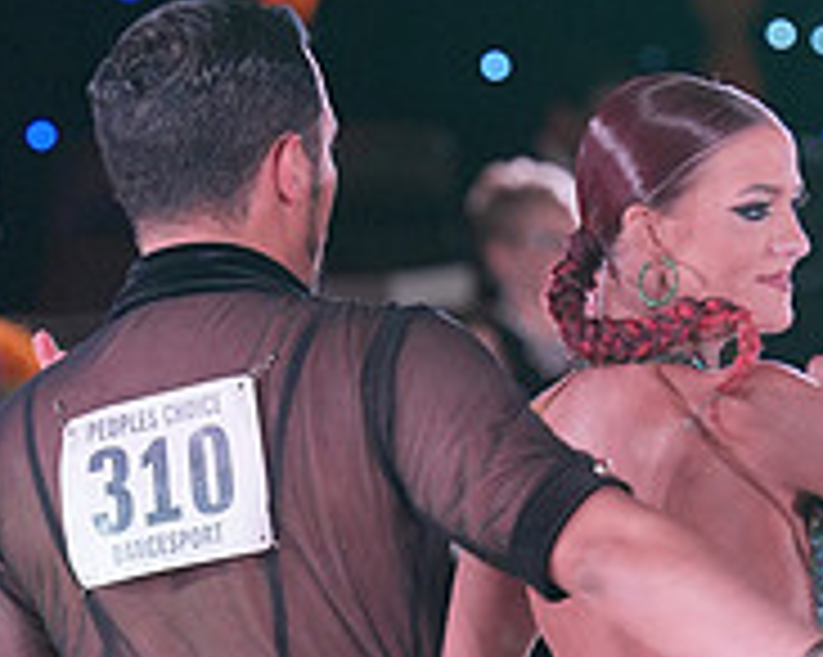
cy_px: 918
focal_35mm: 446
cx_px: 452
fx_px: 10852
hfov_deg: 4.3
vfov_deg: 3.5
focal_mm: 150
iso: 2000
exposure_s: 1/400
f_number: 4
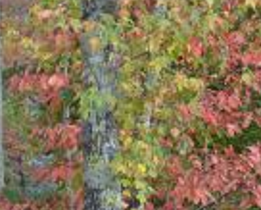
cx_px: -111
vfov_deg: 8.0
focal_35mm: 193
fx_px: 1492
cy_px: 150
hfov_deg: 9.7
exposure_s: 1/50
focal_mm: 40
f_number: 4.5
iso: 800
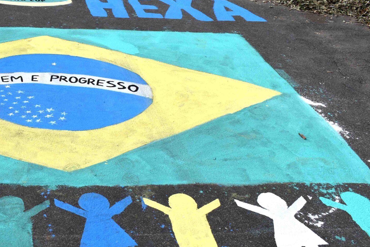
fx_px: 555
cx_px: 56
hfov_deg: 35.3
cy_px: 130
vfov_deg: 25.1
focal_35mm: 54
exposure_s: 1/250
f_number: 8
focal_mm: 20
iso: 180
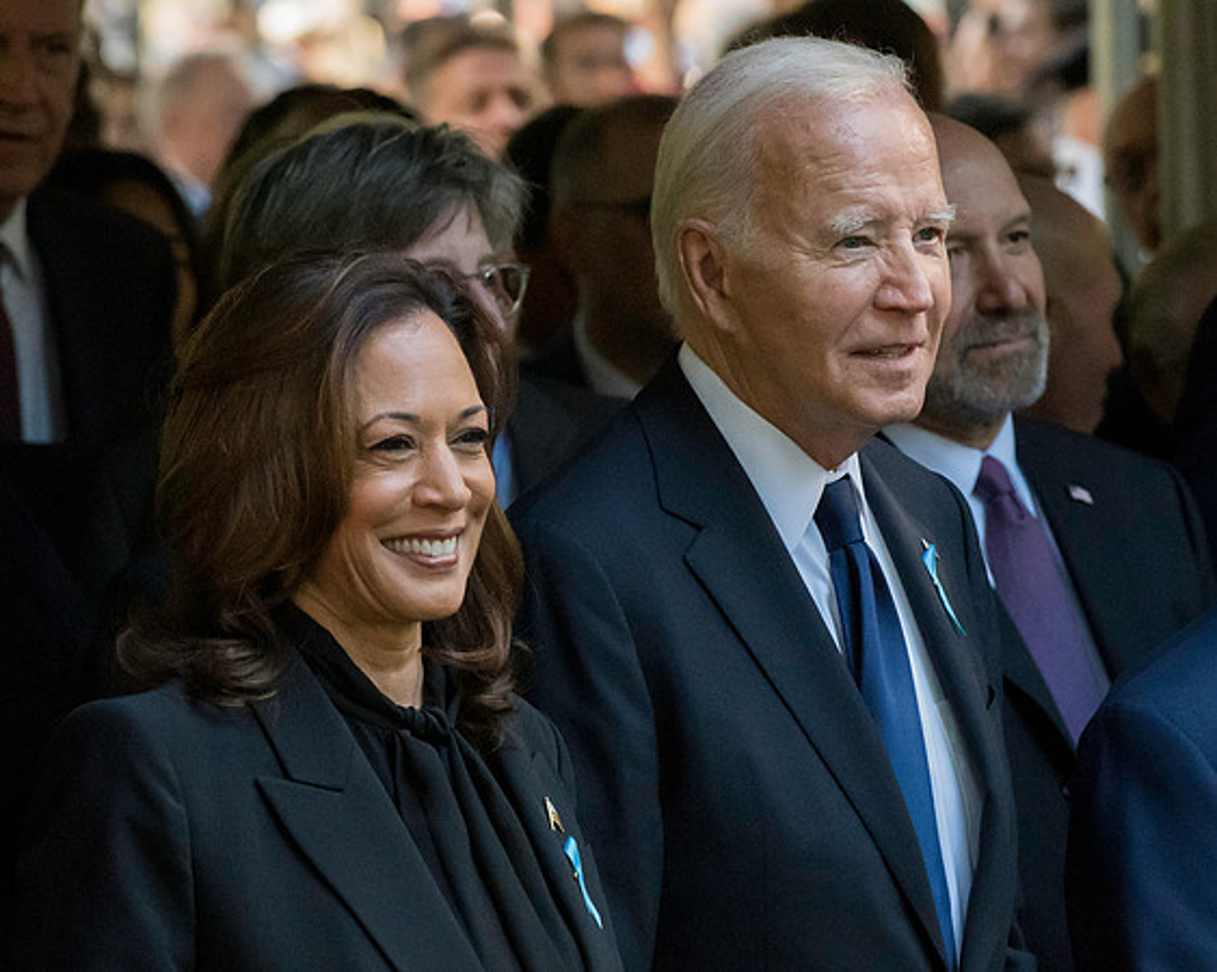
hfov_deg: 6.2
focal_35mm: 314
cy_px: 564
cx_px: 632
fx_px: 11314
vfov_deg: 4.9
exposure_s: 1/500
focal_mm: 200
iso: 12800
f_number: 10
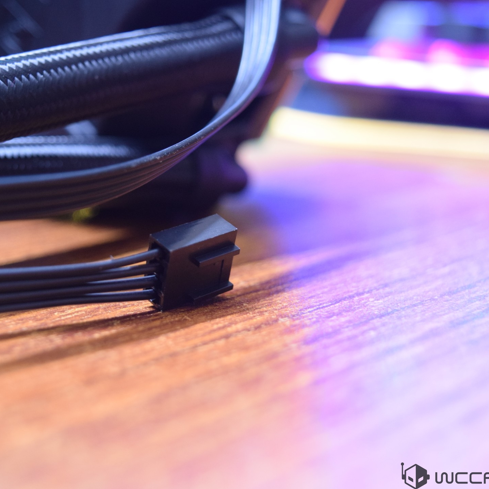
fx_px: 1103
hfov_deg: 24.9
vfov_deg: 25.0
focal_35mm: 69
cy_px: 245
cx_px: 185
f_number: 5.6
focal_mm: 36
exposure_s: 1/8
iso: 1600
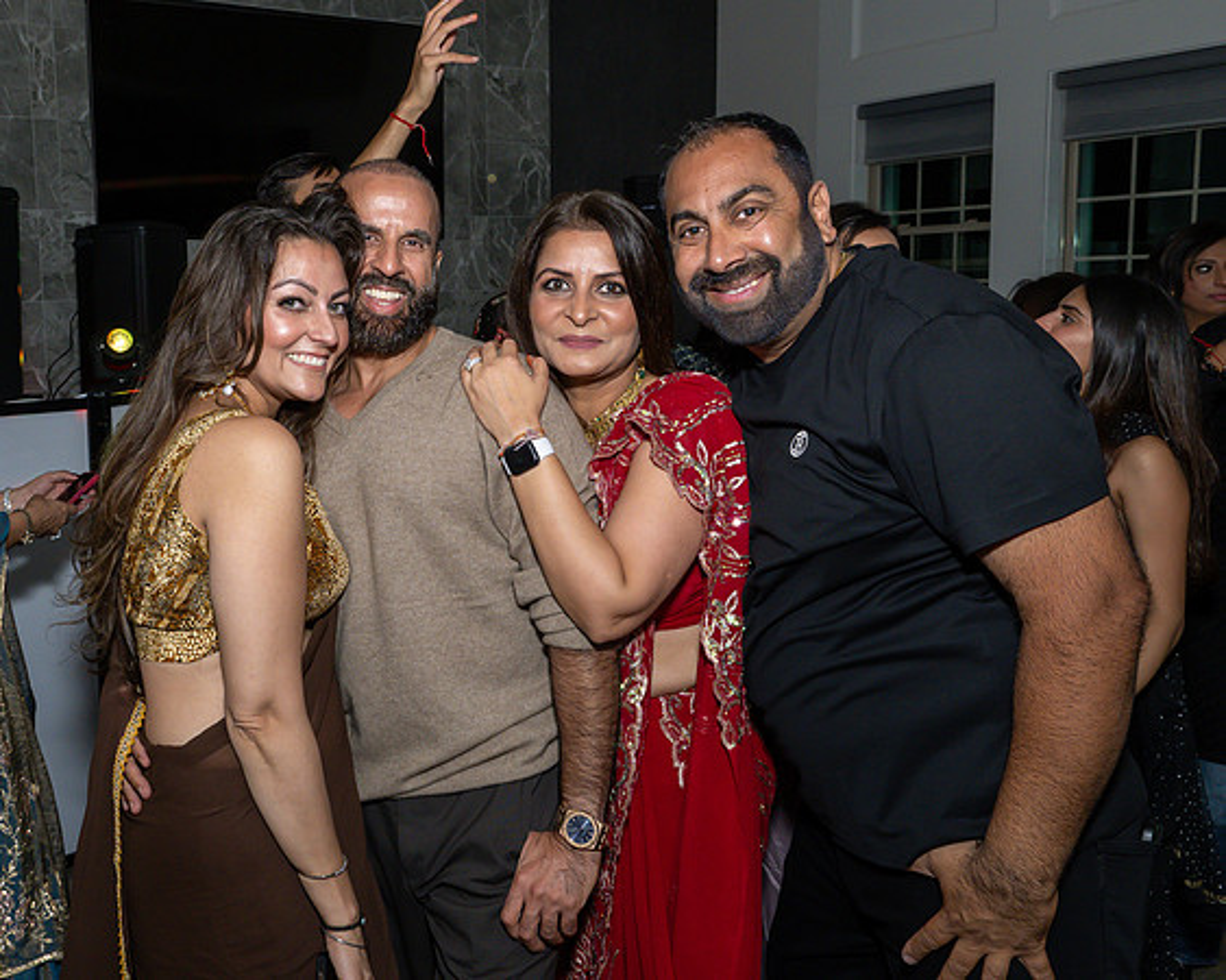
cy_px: 422
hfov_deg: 54.6
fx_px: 1164
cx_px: 425
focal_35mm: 32
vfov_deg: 45.5
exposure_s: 1/250
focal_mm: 17
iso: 800
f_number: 7.1
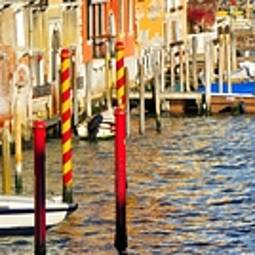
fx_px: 3050
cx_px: 552
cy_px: -108
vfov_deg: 4.8
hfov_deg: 4.7
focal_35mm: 366
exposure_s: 1/200
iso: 160
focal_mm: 90
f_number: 14
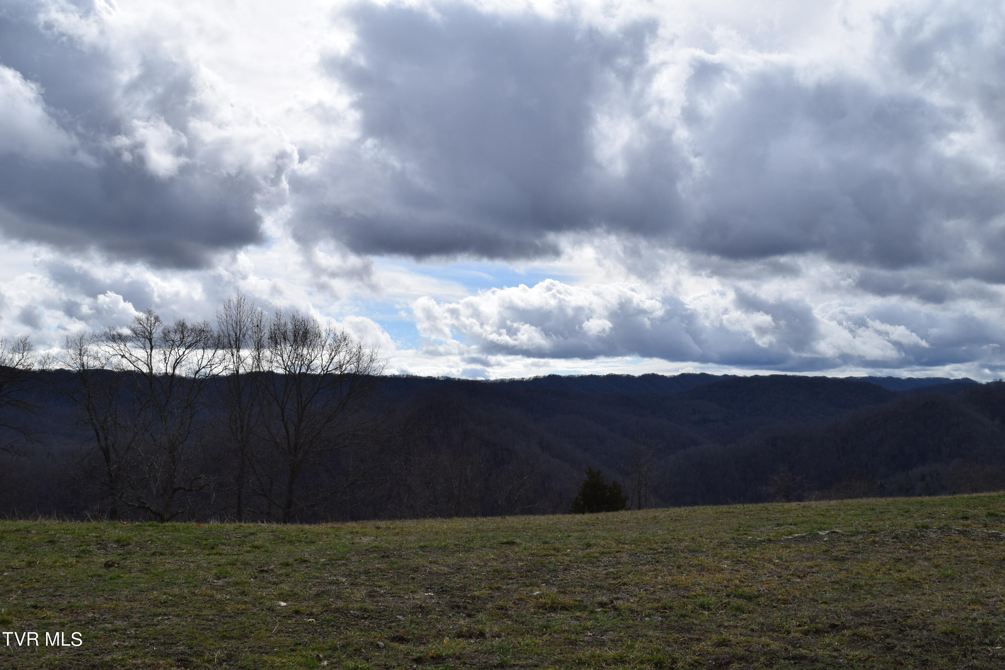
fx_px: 1005
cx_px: 502
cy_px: 335
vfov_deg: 36.9
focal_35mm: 36
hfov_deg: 53.1
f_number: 11
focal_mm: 24
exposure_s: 1/500
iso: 200
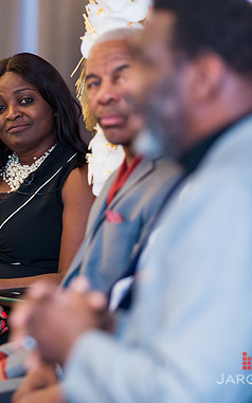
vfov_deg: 6.8
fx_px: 3408
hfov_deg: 4.2
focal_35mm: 310
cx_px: 11
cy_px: 203
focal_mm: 200
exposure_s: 1/200
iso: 800
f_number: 3.2
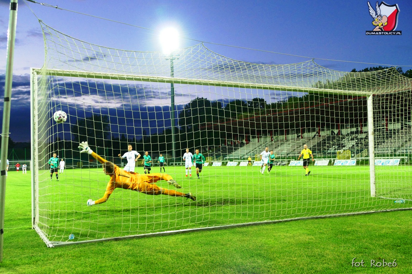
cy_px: 137
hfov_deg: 51.9
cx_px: 206
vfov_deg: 36.0
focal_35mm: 37
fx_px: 423
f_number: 3.1
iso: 1000
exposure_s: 1/250
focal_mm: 13.43
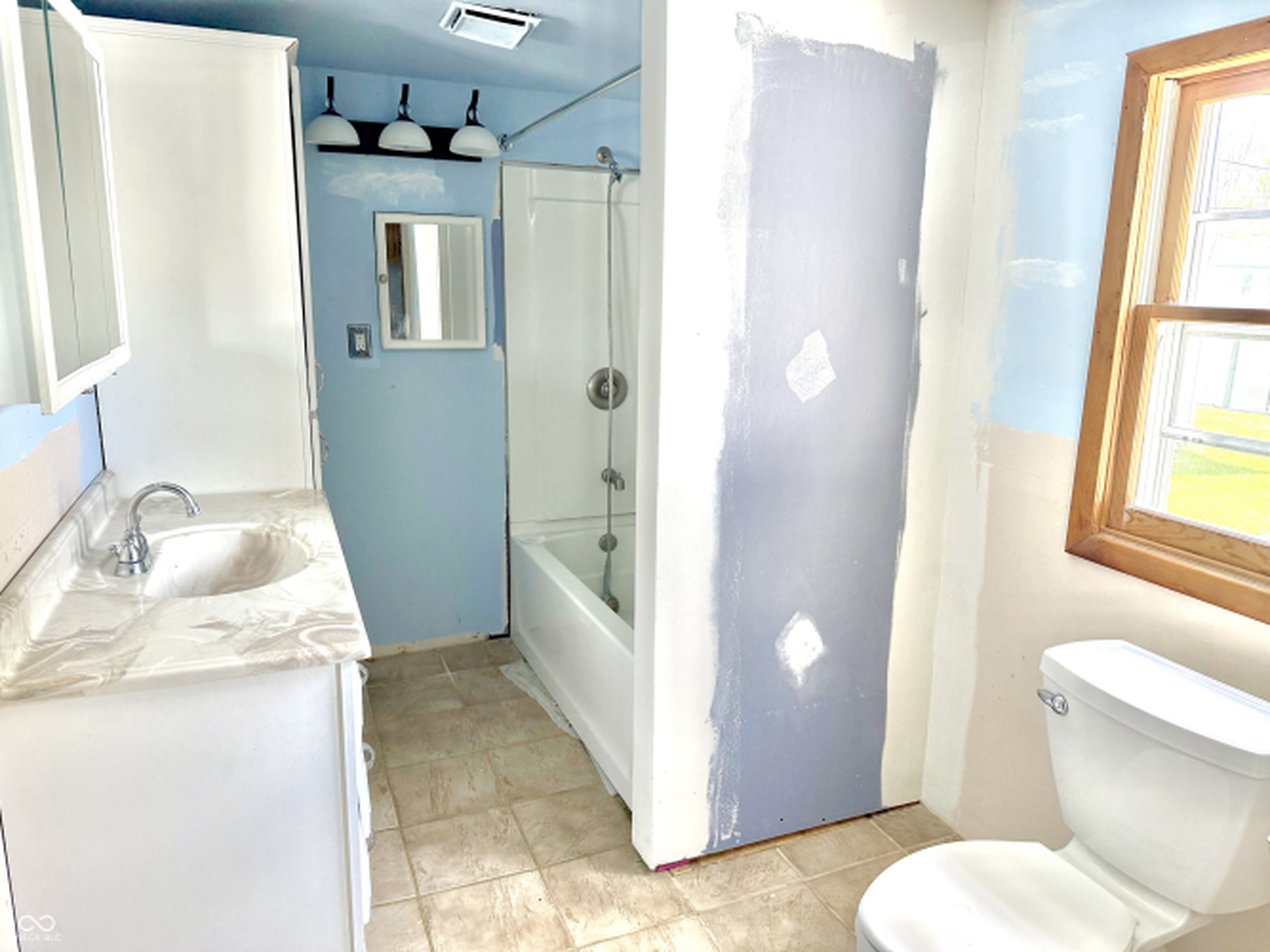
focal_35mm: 24
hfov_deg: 71.6
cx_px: 635
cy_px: 476
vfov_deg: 56.8
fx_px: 880
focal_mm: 6.76
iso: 200
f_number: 1.78
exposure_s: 1/155
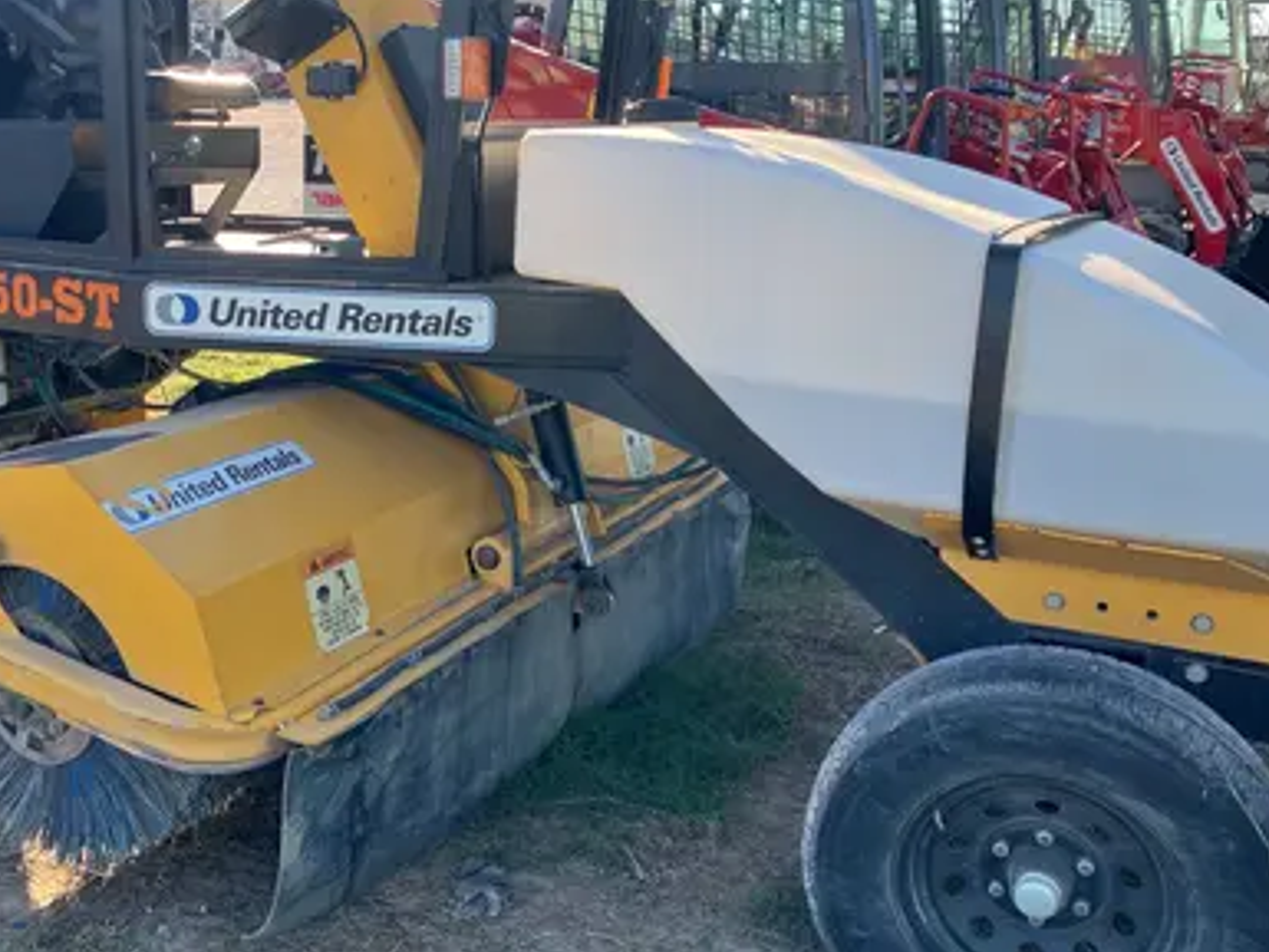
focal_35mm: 40
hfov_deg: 46.0
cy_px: 476
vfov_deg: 36.0
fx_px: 1467
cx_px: 419
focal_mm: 3.99
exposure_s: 1/305
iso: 32
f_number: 1.8
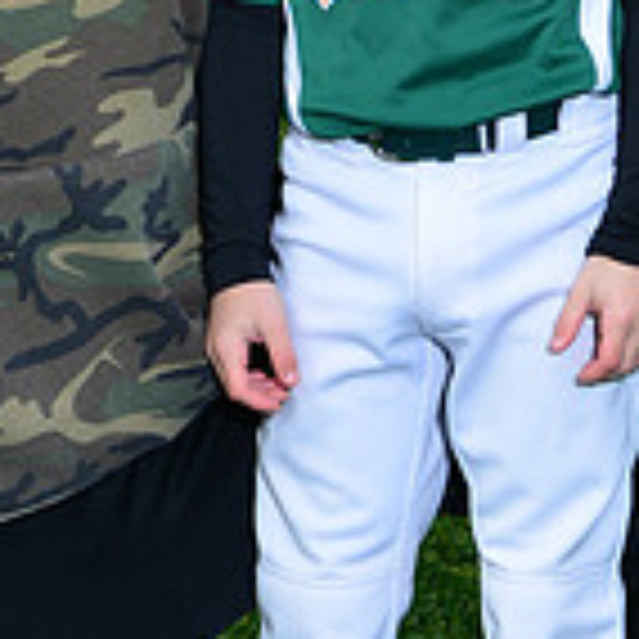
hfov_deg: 6.3
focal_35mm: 278
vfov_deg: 6.3
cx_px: 344
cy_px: -194
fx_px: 5806
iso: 200
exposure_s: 1/200
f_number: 10
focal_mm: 80
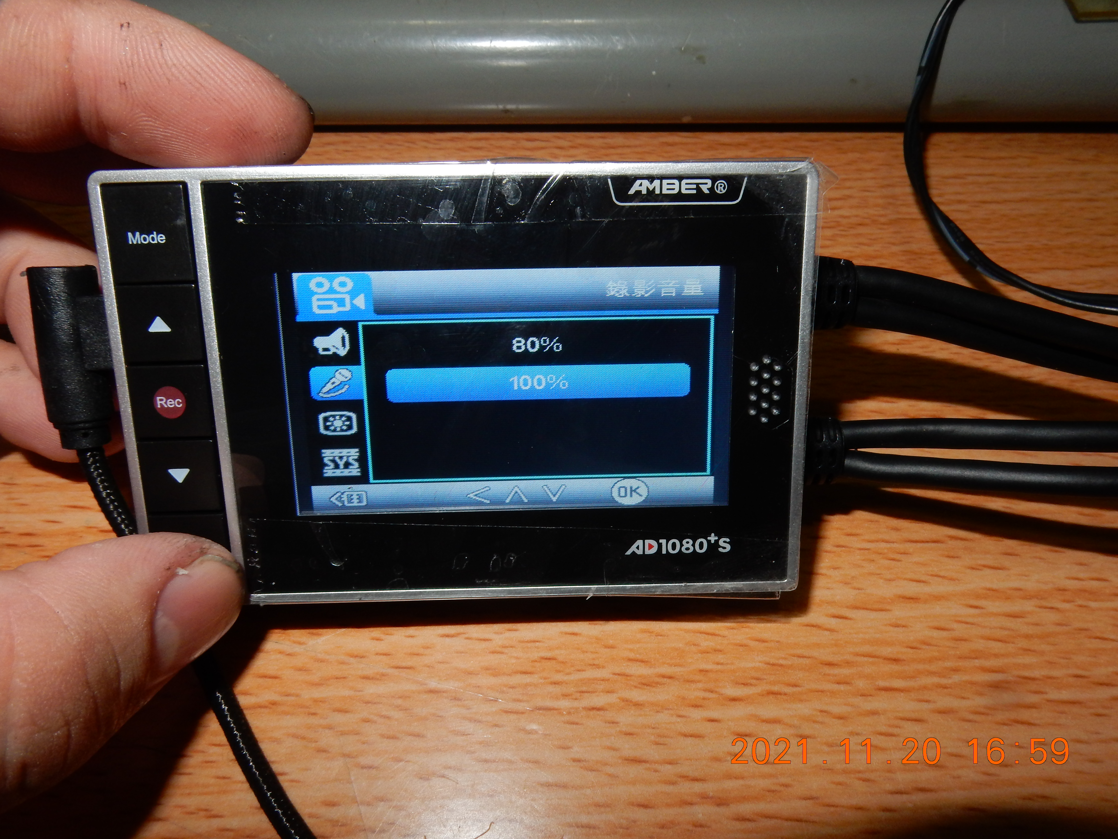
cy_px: 420
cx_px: 559
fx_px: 807
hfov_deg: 69.4
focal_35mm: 25
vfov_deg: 54.9
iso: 200
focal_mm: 4.5
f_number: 5.6
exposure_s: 1/30
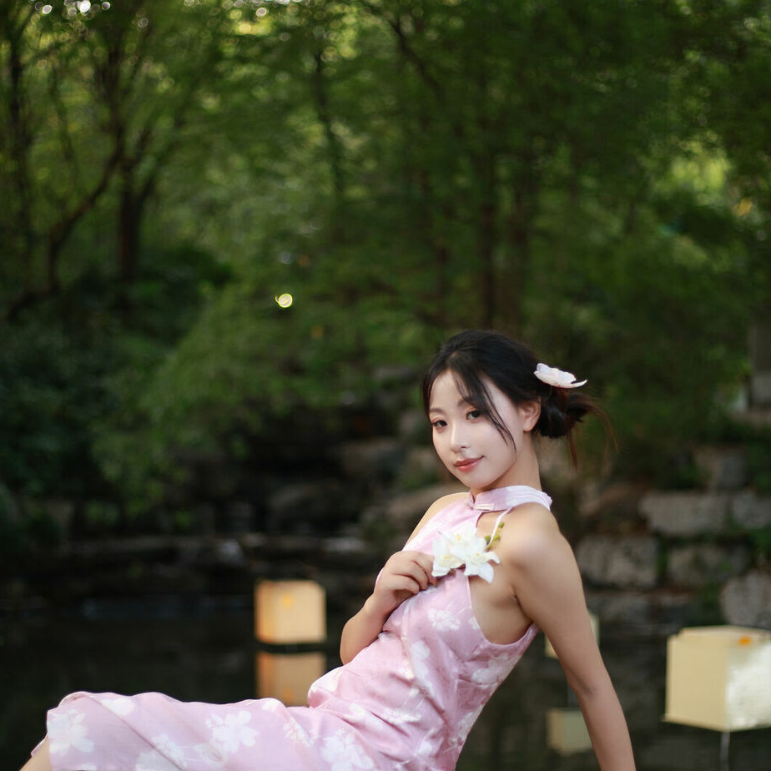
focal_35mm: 71
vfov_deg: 24.3
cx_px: 360
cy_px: 437
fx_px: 1789
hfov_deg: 24.3
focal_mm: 50
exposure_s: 1/200
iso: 640
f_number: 1.8
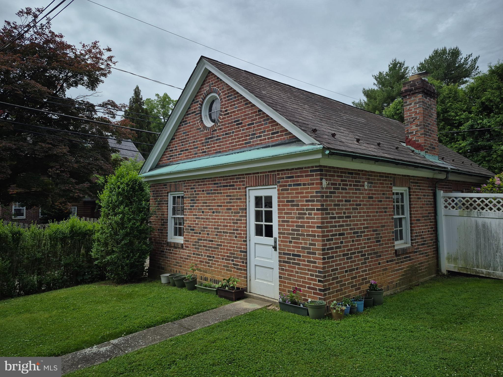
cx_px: 252
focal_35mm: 23
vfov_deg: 58.9
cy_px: 188
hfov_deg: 73.9
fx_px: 334
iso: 25
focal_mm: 5.4
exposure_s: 1/1756
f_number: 1.8
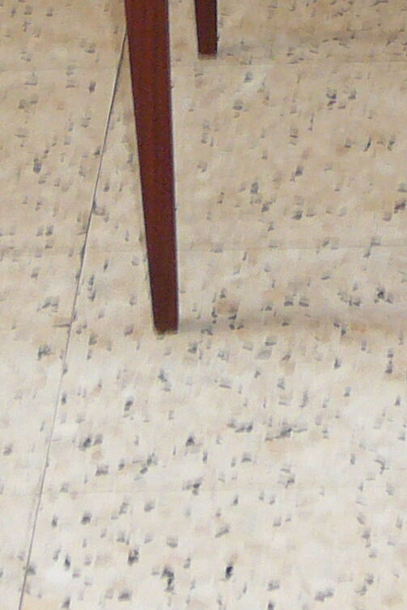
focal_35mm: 173
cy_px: -162
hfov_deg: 7.9
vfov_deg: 11.6
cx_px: 427
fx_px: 2932
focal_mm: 7.3
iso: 200
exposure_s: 1/30
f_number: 3.4
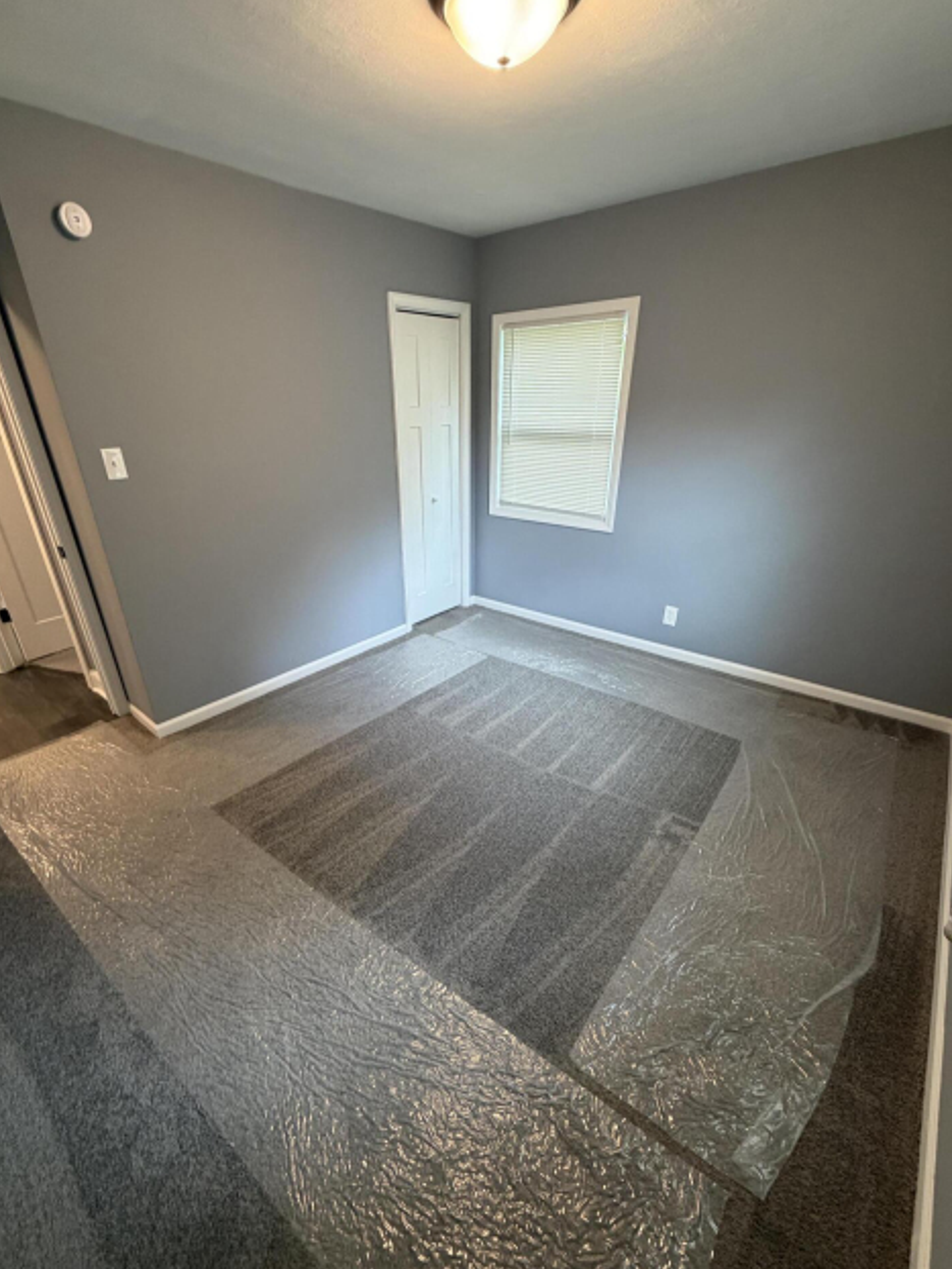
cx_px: 451
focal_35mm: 15
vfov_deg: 98.1
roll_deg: +0.9
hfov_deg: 81.7
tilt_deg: -27.3
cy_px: 668
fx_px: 550
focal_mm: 2.22
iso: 320
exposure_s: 1/60
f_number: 2.2
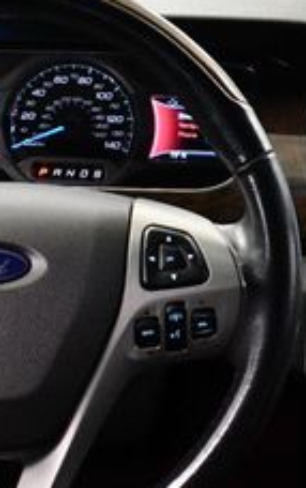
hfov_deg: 12.5
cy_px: 242
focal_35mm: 103
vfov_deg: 20.2
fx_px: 1371
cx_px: 330
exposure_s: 1/100
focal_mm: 18
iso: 3200
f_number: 3.5
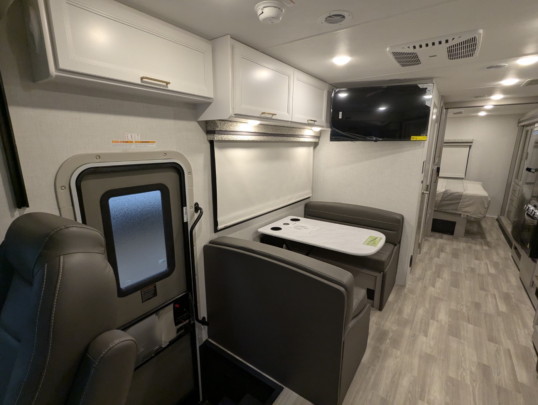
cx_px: 269
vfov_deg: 78.2
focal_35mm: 16
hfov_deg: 94.4
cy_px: 202
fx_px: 249
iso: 243
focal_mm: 2.35
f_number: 2.2
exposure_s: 1/82
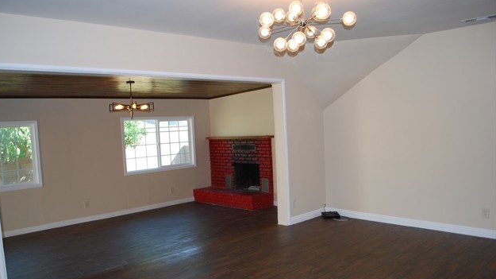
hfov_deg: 66.1
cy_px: 149
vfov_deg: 40.1
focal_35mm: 29
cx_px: 243
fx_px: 381
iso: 200
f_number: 3.5
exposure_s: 1/60
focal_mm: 18
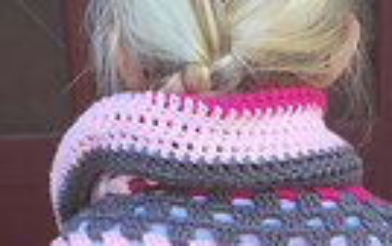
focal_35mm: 115
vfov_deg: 10.5
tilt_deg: -23.2
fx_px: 1230
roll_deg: +3.3
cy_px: 498
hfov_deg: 18.1
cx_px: 221
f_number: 2.2
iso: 32
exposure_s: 1/114
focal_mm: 4.15
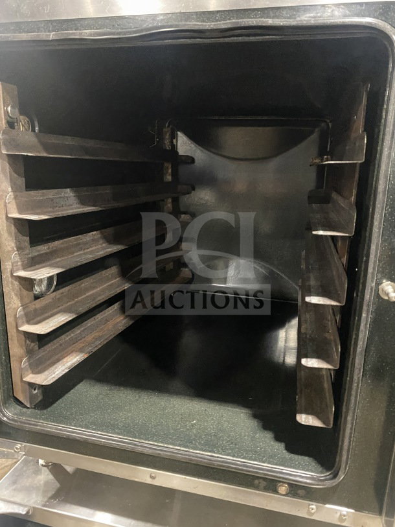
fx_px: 395
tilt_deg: -11.8
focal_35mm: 26
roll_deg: -1.2
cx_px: 198
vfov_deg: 67.3
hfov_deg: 53.1
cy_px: 264
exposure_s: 1/30
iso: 1000
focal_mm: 4.25
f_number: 1.8
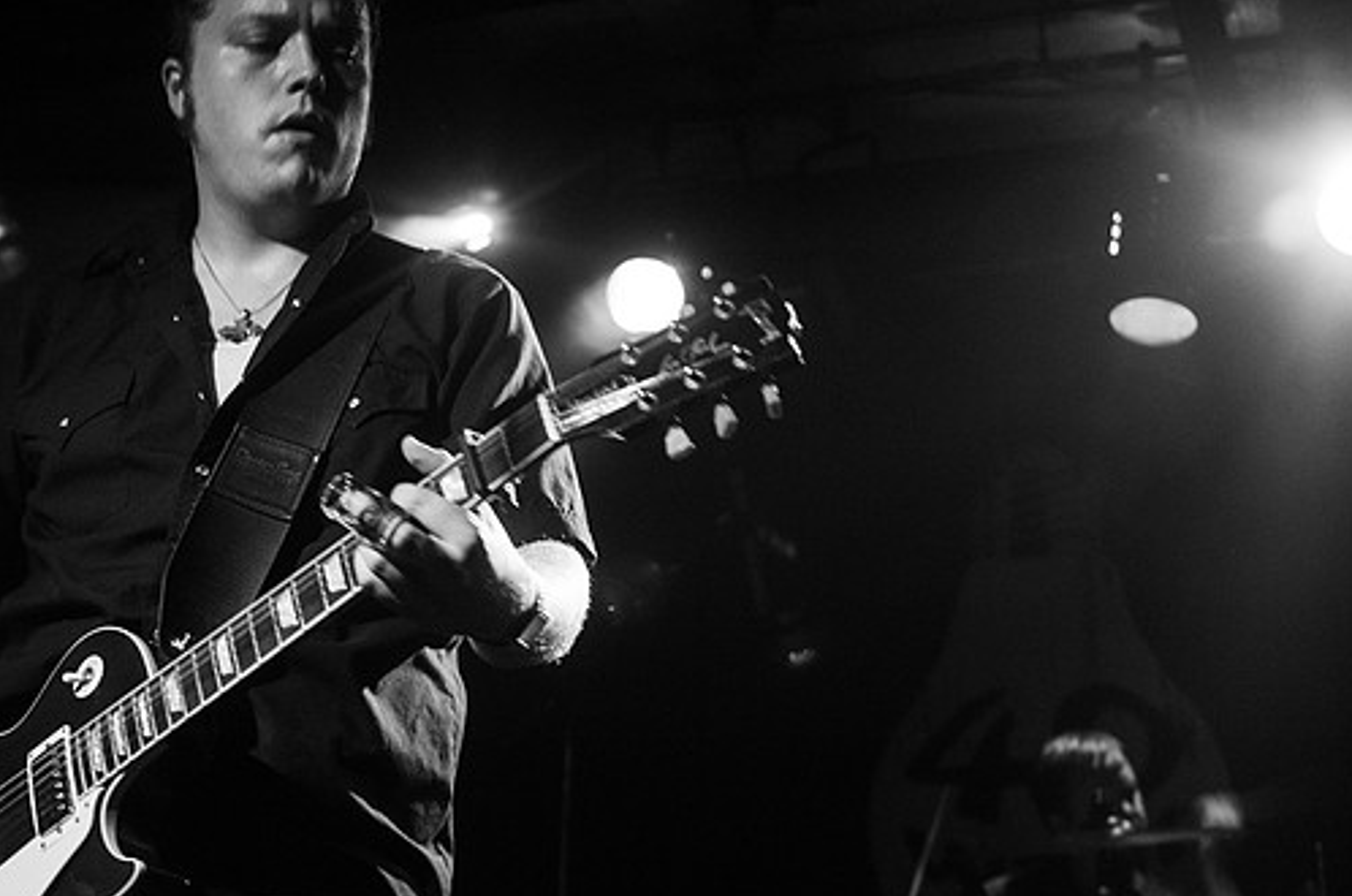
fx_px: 2399
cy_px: 411
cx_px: 647
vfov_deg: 21.1
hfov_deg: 31.5
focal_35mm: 64
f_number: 2.8
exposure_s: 1/50
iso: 800
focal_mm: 35
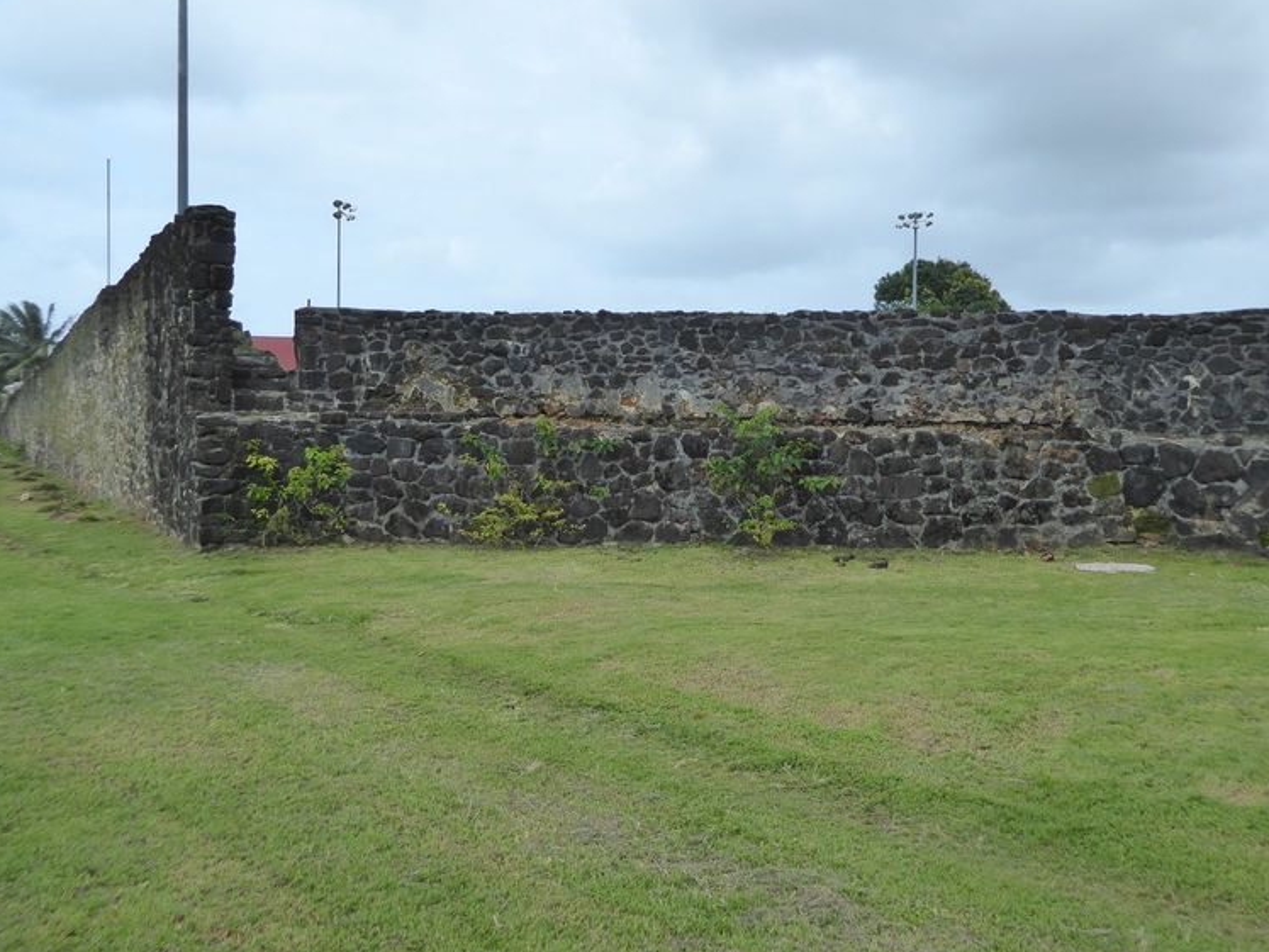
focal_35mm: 31
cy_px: 446
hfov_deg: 58.3
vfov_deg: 45.4
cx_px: 672
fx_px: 1136
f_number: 3.5
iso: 160
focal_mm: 5
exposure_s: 1/500
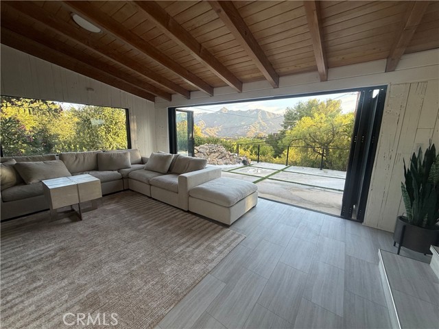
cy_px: 164
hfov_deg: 102.1
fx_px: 178
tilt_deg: -9.4
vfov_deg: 85.7
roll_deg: -0.5
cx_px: 220
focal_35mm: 14
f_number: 2.2
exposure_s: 1/197
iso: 64
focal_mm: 2.22
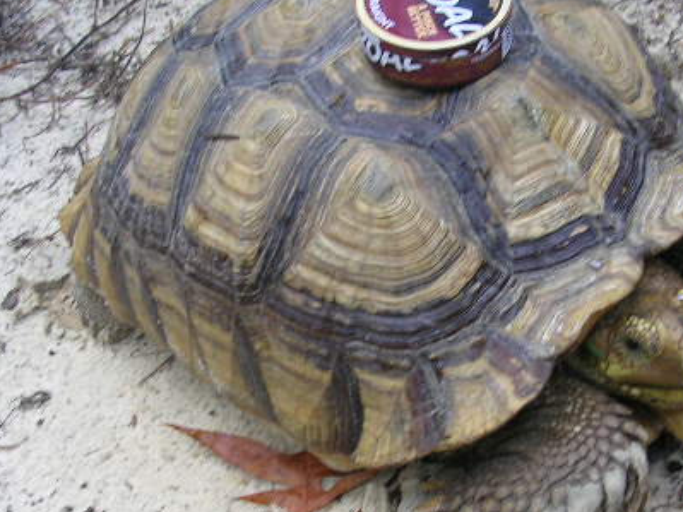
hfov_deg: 31.4
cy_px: 315
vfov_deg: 24.0
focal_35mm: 61
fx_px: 1203
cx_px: 459
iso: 50
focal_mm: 5.8
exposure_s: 1/67.9
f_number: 2.8
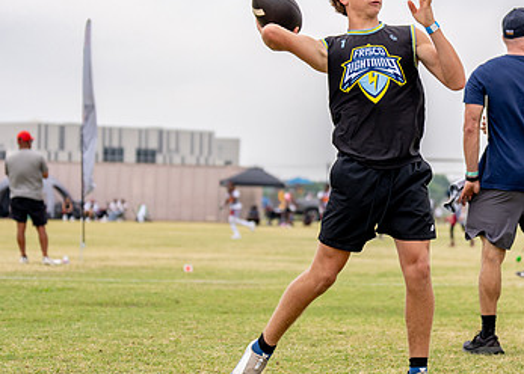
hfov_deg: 15.9
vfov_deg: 11.4
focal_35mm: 126
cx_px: 341
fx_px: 1876
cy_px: 125
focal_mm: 70
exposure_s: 1/3200
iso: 320
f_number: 2.8
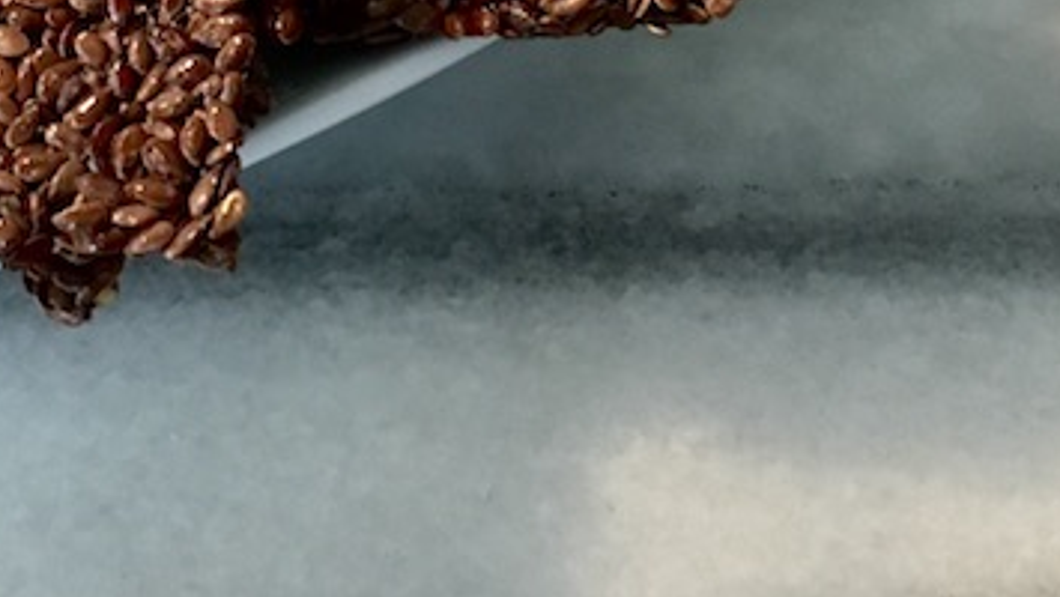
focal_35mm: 80
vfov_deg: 14.3
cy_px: -252
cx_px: 439
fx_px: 2249
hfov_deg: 26.5
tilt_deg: -49.5
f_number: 2.2
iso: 200
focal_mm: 4.15
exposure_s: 1/20
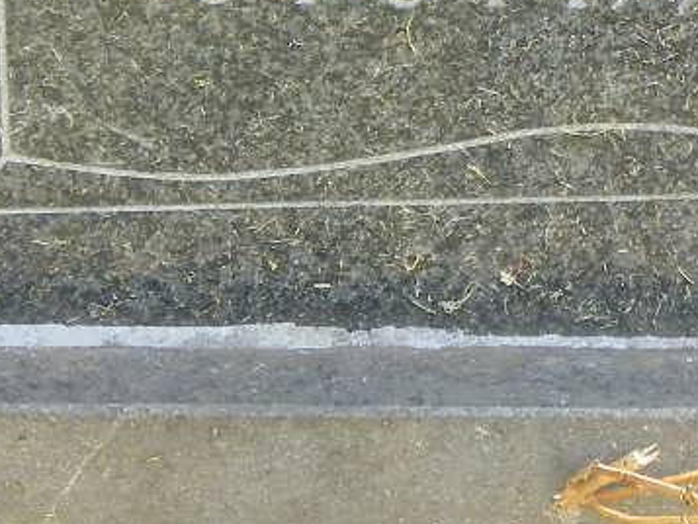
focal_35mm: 484
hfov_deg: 4.1
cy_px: -276
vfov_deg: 3.1
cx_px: 835
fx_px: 9763
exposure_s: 1/80
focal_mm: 25.7
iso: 64
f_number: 4.5
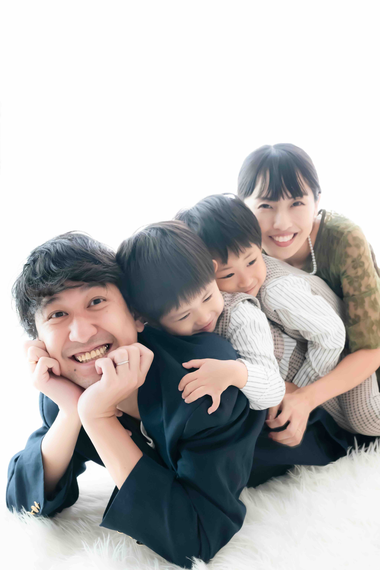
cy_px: 285
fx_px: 617
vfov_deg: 49.6
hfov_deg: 34.2
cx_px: 190
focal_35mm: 39
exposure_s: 1/100
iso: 6400
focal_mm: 39
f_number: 7.1
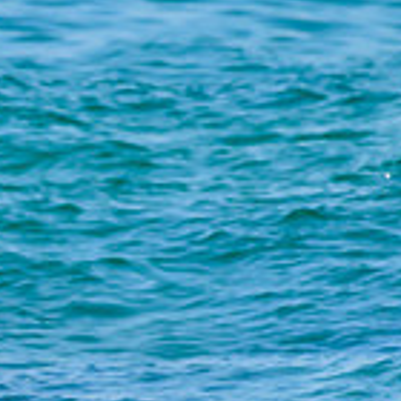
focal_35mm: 3950
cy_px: 497
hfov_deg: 0.4
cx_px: -129
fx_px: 51769
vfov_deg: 0.4
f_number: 9
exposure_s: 1/2000
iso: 560
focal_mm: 1120
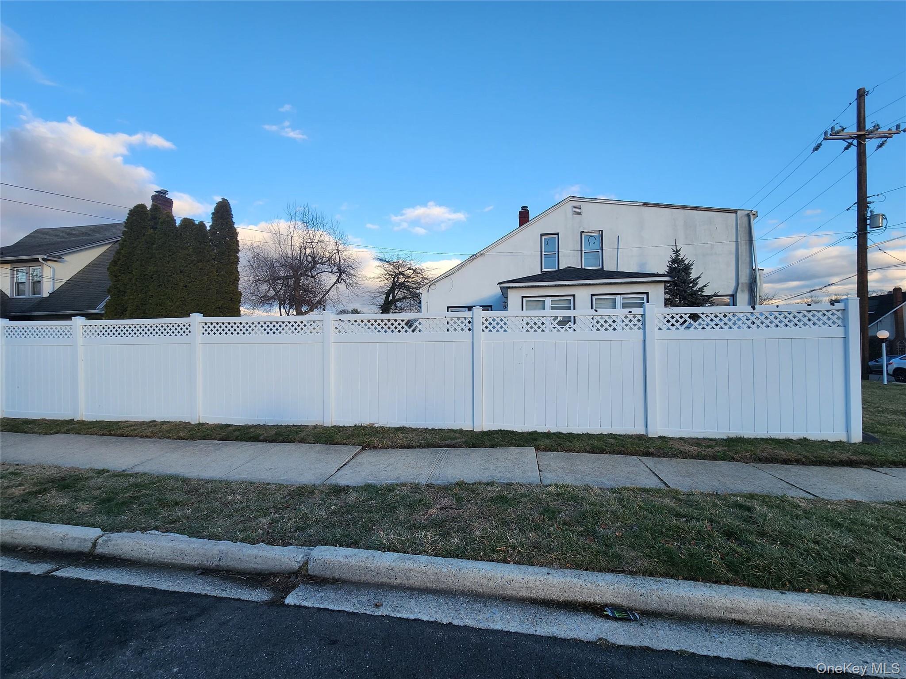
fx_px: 340
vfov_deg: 89.9
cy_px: 340
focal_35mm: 13
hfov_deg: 106.2
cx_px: 453
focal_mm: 2.2
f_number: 2.2
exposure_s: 1/468
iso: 50
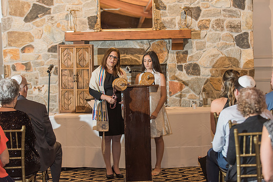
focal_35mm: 94
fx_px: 715
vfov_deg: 14.5
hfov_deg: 21.6
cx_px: 136
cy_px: 93
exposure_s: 1/125
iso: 1250
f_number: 3.2
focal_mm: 90
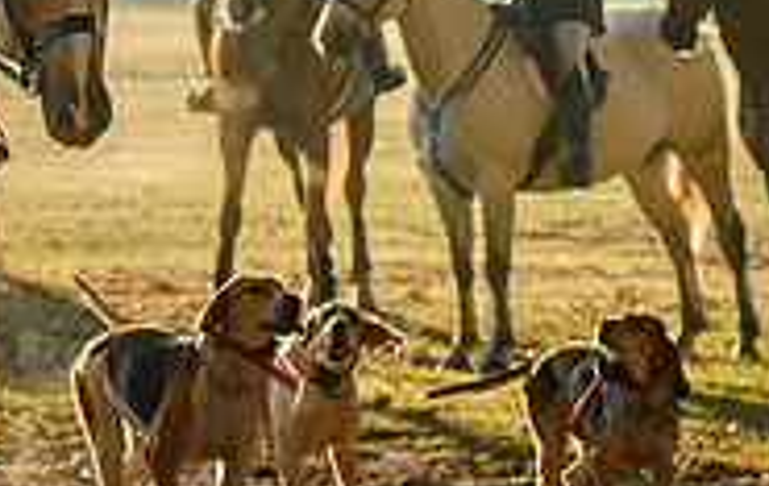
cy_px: 54
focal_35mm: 316
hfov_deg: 6.6
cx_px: -37
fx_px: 6645
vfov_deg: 4.2
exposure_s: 1/640
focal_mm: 93
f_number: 4
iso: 500
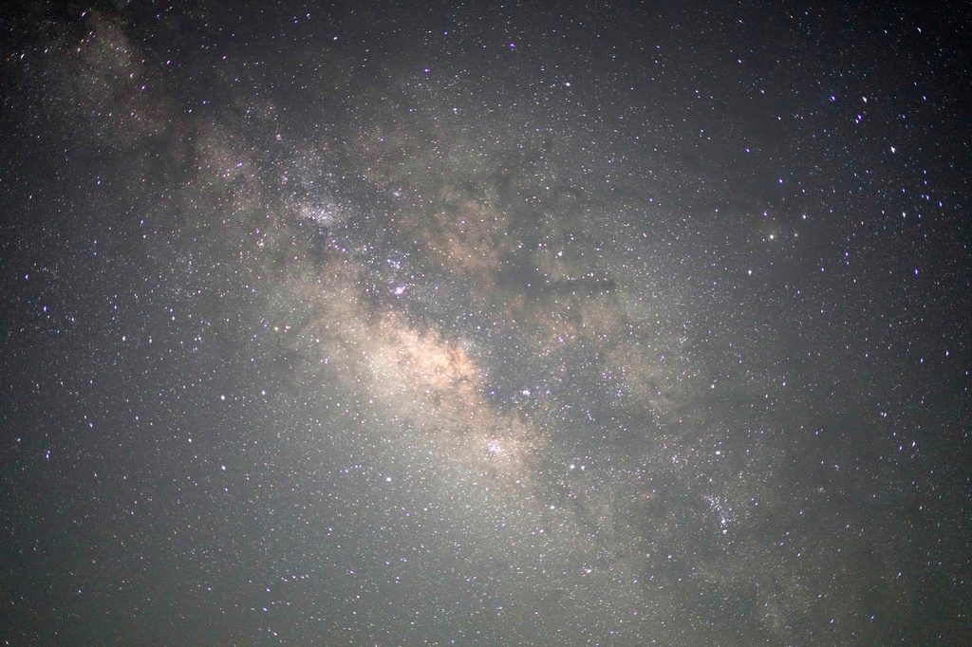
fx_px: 945
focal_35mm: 35
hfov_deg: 54.4
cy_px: 324
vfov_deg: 37.8
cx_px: 486
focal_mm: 35
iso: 3200
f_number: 1.8
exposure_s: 10
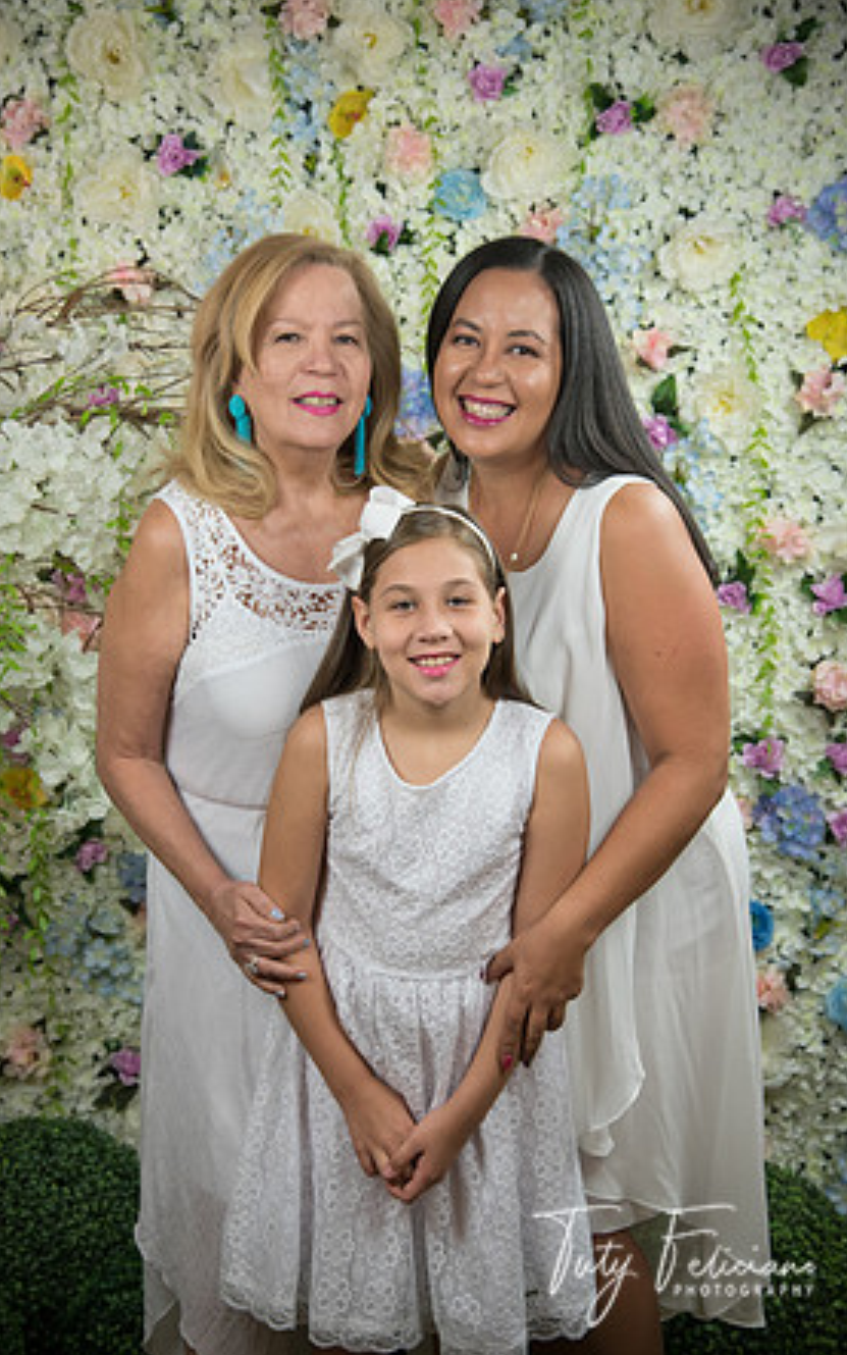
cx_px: 404
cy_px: 673
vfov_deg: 34.0
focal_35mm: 60
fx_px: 2215
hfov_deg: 21.6
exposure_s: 1/125
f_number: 5
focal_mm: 58
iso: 1250
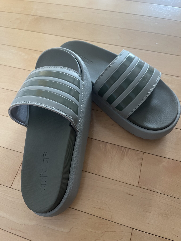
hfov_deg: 54.9
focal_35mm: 25
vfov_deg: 69.4
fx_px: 174
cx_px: 90
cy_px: 120
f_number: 1.6
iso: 400
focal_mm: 5.1
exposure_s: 1/60
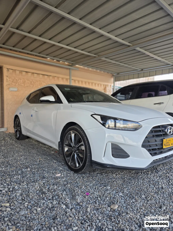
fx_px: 153
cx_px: 86
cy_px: 116
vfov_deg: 73.9
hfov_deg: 58.9
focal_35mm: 23
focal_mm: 6.3
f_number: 1.7
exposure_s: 1/359
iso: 50
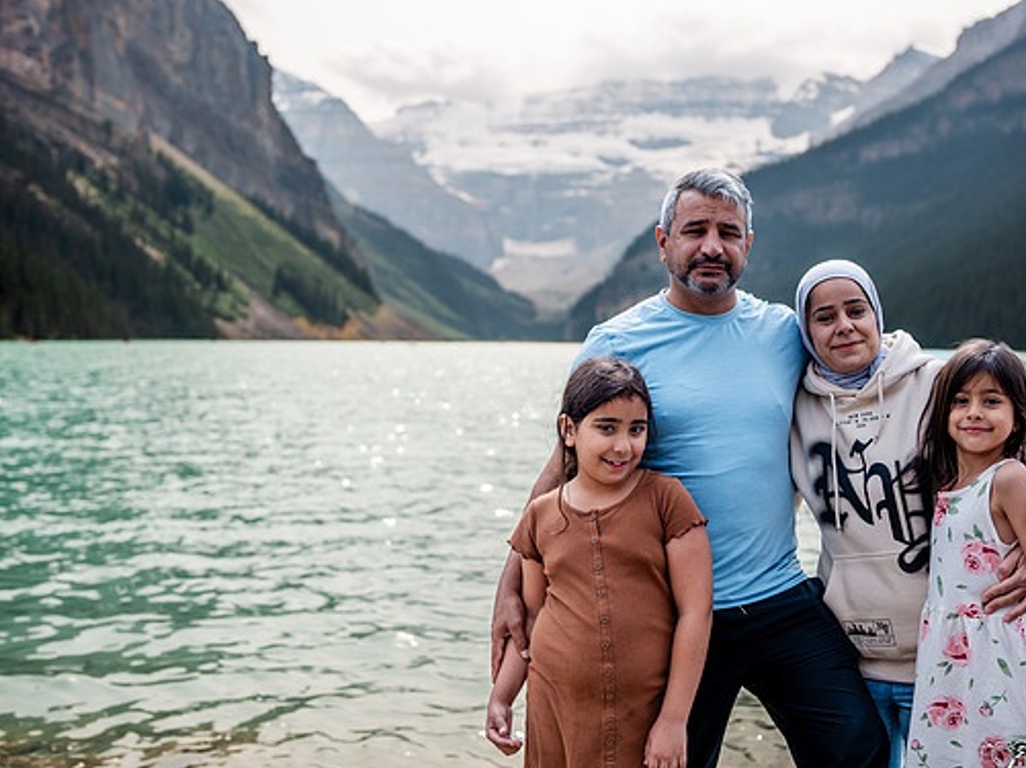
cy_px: 390
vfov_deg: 36.8
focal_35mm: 39
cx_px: 528
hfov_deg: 47.9
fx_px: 1155
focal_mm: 35
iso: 200
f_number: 2.5
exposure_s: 1/5000
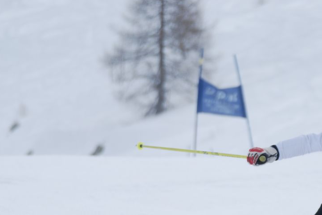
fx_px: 4902
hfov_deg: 3.8
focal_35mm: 548
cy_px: 214
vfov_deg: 2.5
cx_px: 304
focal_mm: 165
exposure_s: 1/1000
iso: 100
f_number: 5.3
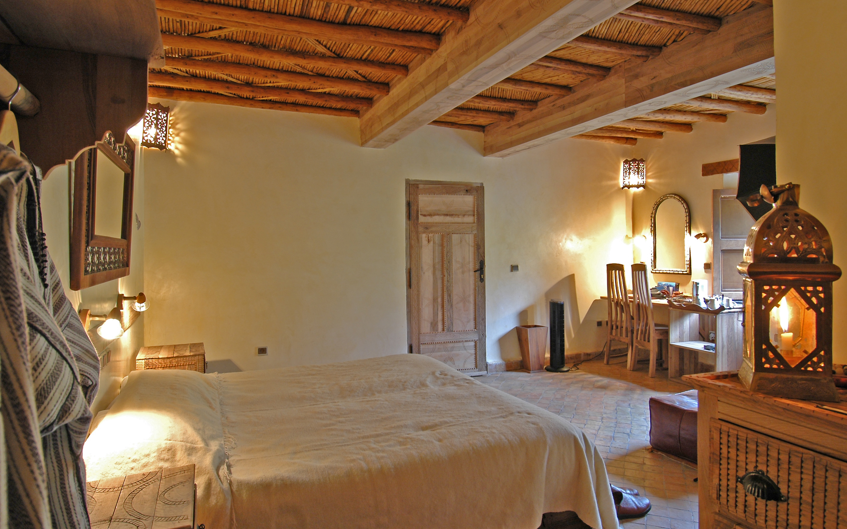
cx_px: 425
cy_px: 277
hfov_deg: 79.7
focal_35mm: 22
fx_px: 508
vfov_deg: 55.0
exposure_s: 1
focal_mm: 14
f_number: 8
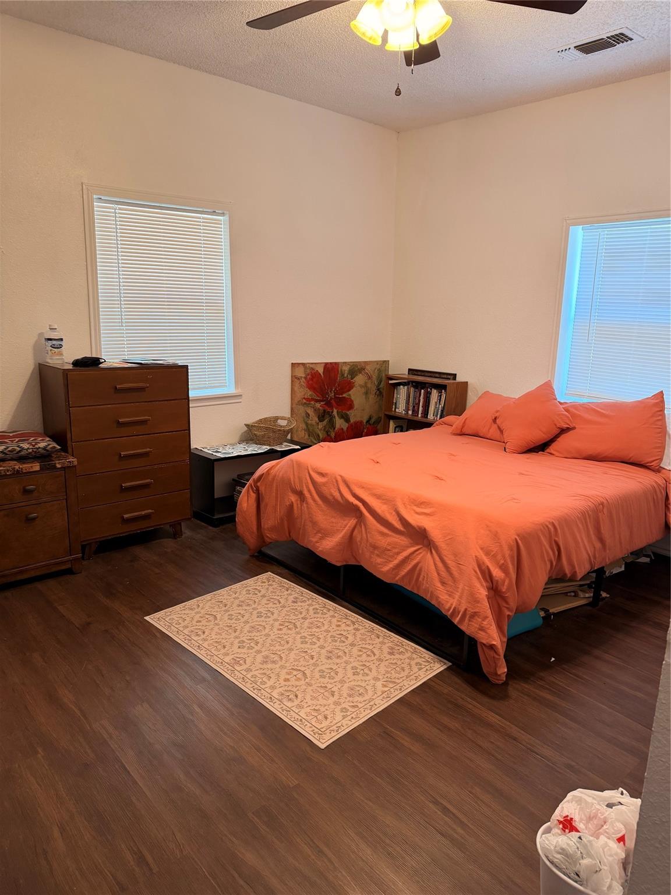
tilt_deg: -12.4
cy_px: 448
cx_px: 336
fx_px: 620
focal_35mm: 24
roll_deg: -1.9
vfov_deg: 71.6
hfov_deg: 56.8
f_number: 1.78
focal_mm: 6.76
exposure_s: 1/60
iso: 160
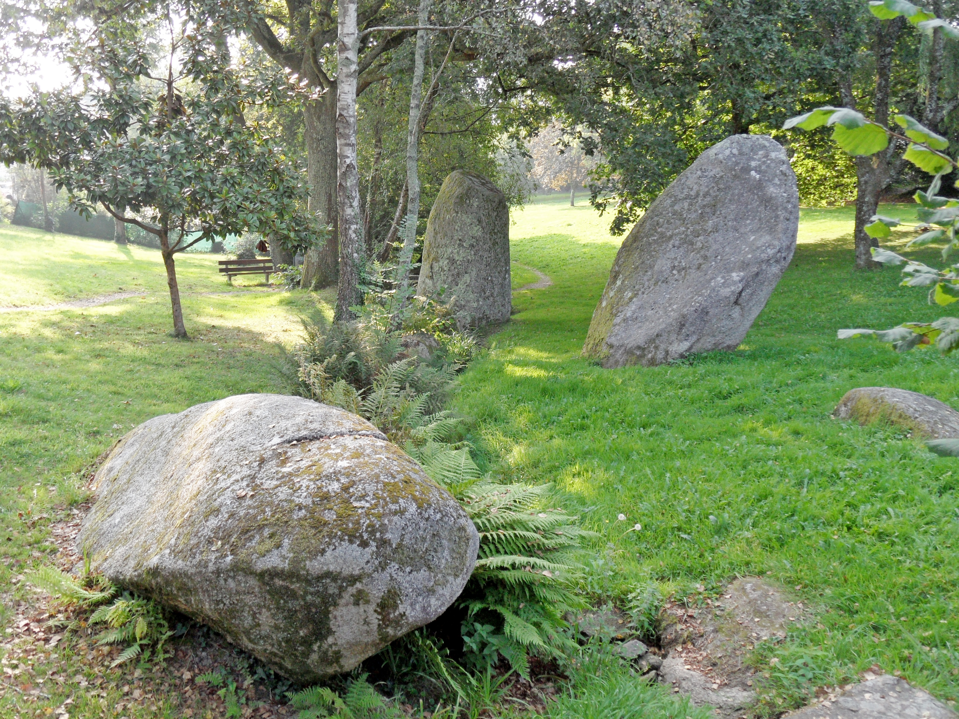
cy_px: 360
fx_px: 887
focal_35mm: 32
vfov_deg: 44.2
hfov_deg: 56.8
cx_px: 480
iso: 80
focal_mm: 5.3
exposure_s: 1/125
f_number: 3.4
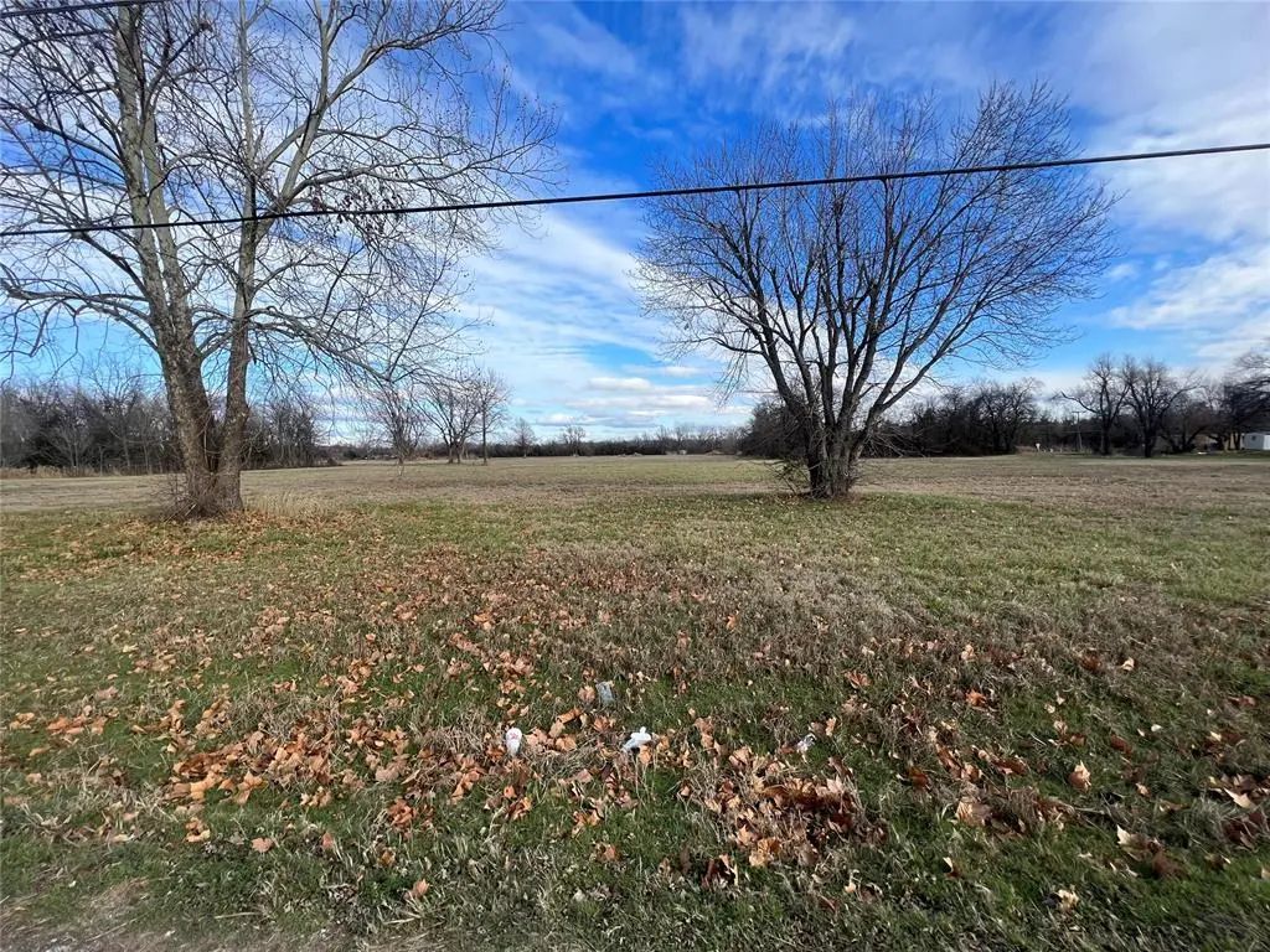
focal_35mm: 13
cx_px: 635
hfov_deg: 106.2
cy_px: 476
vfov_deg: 89.9
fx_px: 477
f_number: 1.8
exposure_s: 1/1206
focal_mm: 1.57
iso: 32
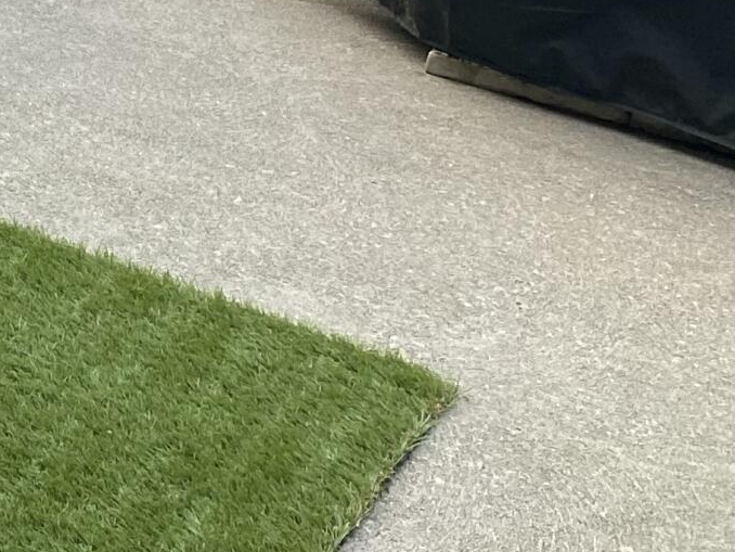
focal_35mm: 115
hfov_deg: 14.8
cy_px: -233
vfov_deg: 12.4
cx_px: -615
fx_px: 2443
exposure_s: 1/121
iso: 50
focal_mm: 4.25
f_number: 1.8
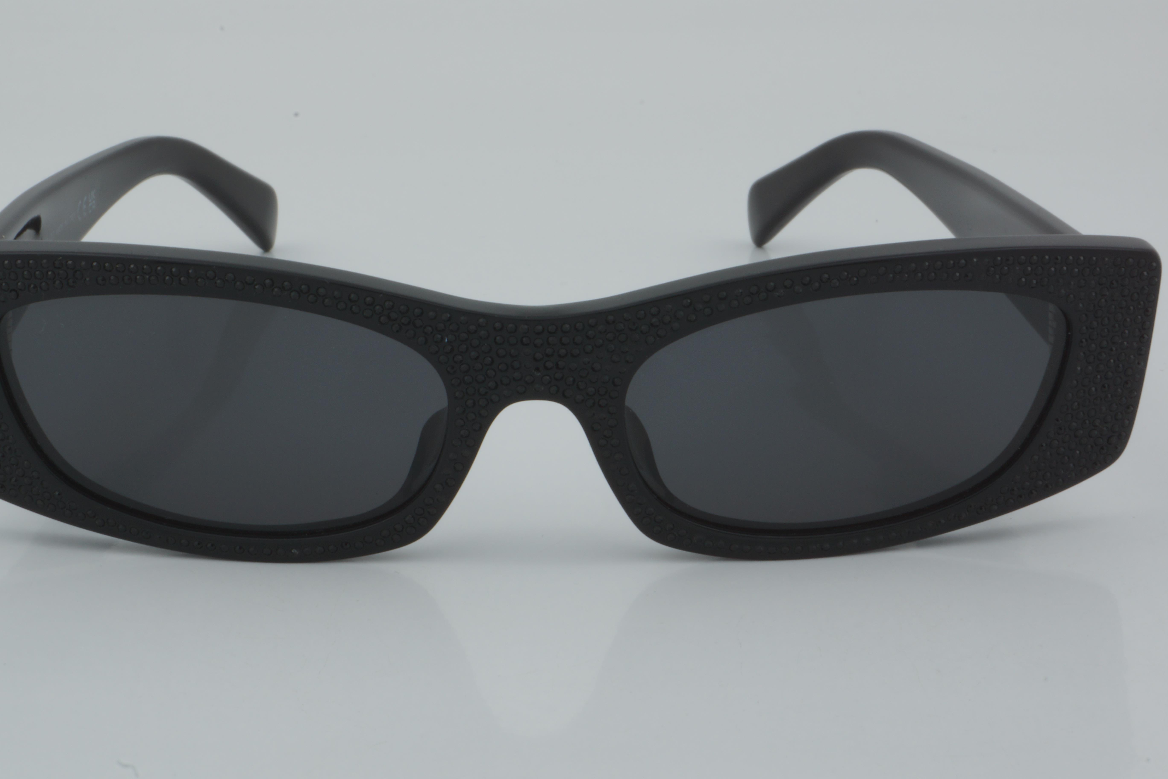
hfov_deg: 22.5
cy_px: 355
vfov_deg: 15.1
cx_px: 531
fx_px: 2937
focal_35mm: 91
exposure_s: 1/4
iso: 100
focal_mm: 55
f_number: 32
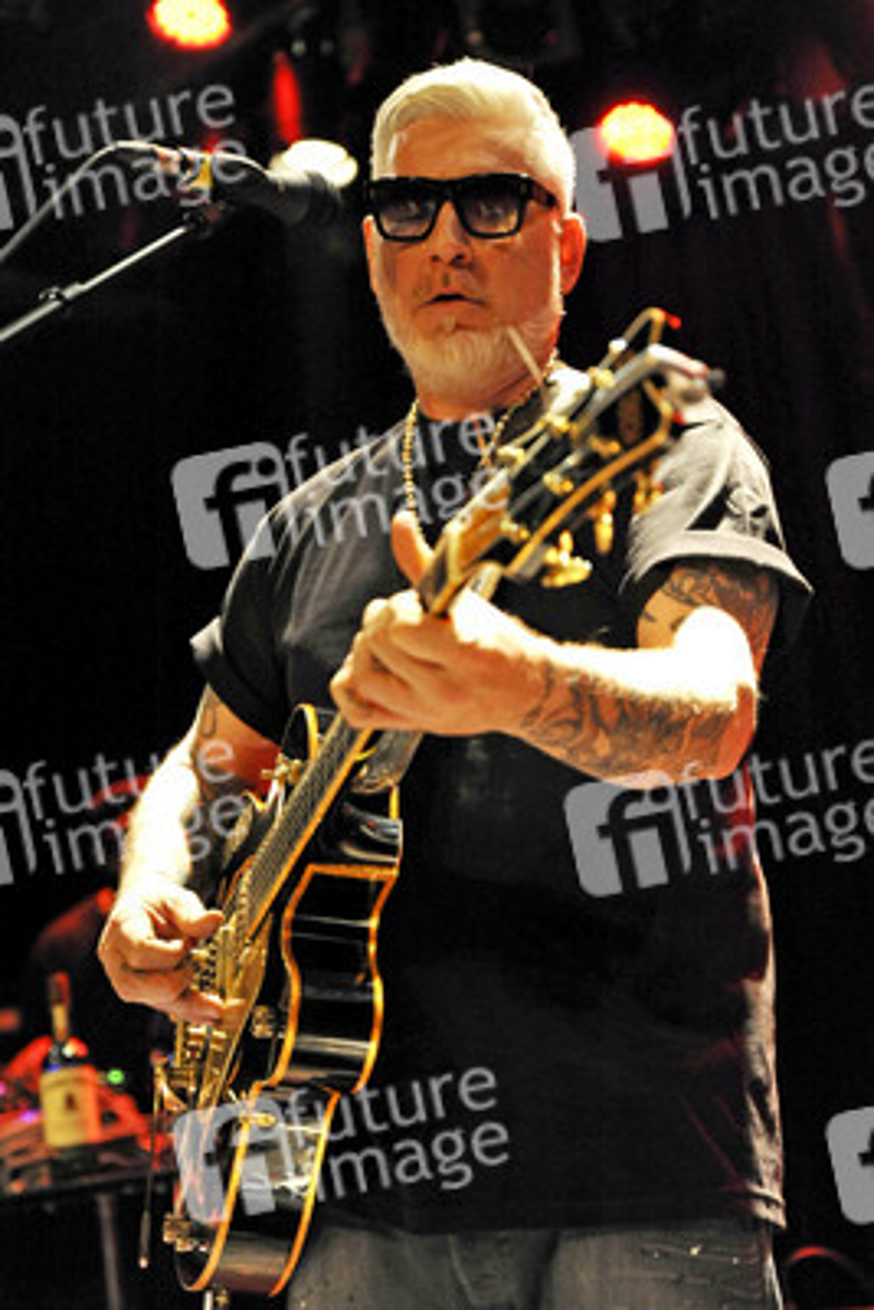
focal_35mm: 58
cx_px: 437
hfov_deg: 23.4
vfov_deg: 34.5
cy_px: 655
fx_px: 2110
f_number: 2.8
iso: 3200
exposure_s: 1/160
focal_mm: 58
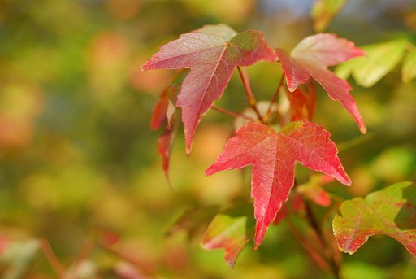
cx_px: 208
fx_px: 1041
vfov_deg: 15.2
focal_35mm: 90
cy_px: 140
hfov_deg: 22.6
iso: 250
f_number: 3.3
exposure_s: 1/1250
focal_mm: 60
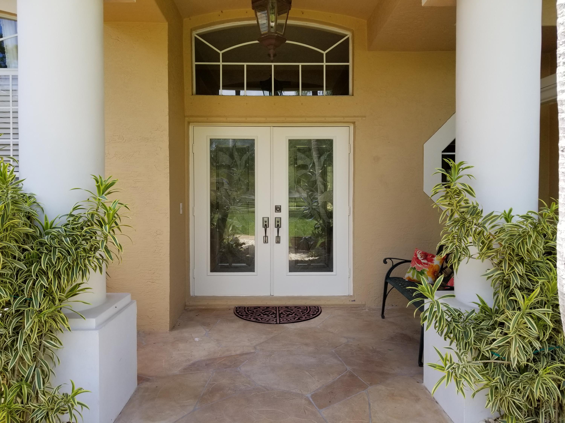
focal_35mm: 26
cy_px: 212
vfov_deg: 53.1
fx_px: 424
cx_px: 282
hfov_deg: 67.3
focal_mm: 4.25
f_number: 1.7
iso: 50
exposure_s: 1/502
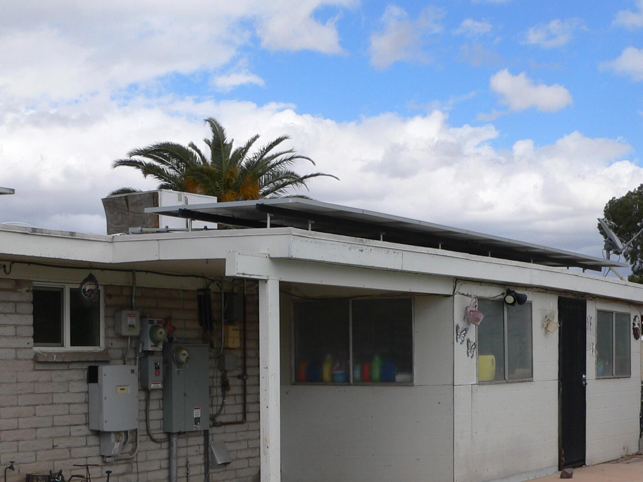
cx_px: 341
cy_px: 386
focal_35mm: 59
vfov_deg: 24.4
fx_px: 1096
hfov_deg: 32.7
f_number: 5.2
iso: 80
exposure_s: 1/500
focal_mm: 6
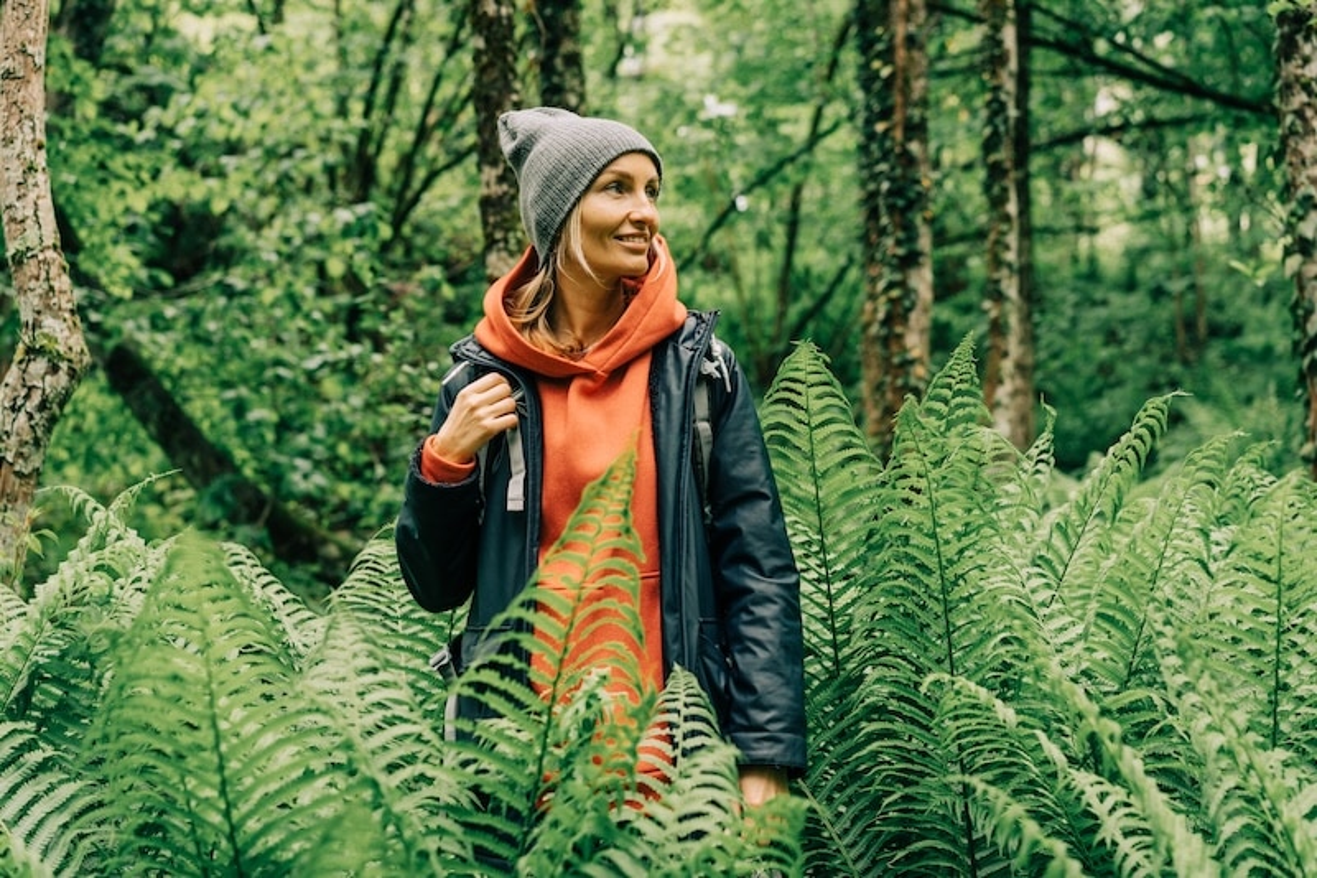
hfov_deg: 36.3
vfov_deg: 24.6
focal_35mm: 55
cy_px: 439
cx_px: 658
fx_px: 2012
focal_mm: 55
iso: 400
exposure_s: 1/320
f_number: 3.5
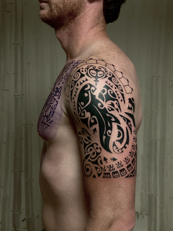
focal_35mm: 52
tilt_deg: -7.9
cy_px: 116
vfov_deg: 36.8
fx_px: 347
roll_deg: +0.8
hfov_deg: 28.0
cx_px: 86
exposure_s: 1/100
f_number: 2
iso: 125
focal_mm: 6
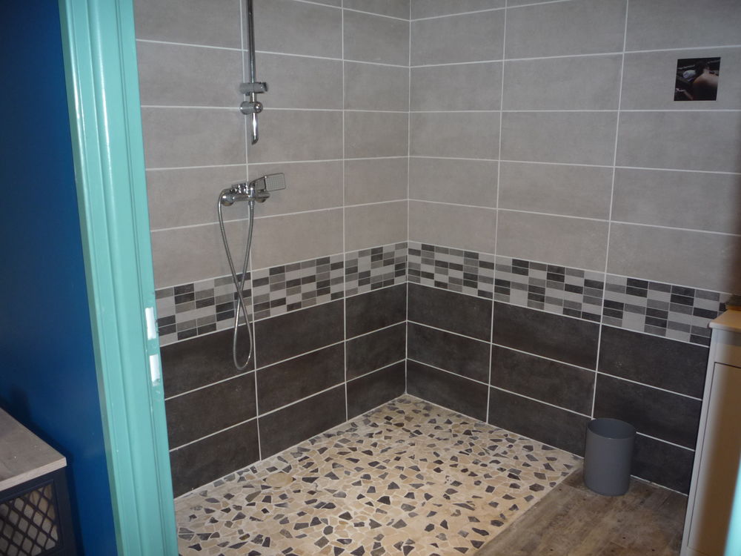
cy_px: 278
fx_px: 642
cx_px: 370
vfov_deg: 46.8
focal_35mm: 30
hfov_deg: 60.0
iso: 125
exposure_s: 1/30
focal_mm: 5.2
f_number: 3.3
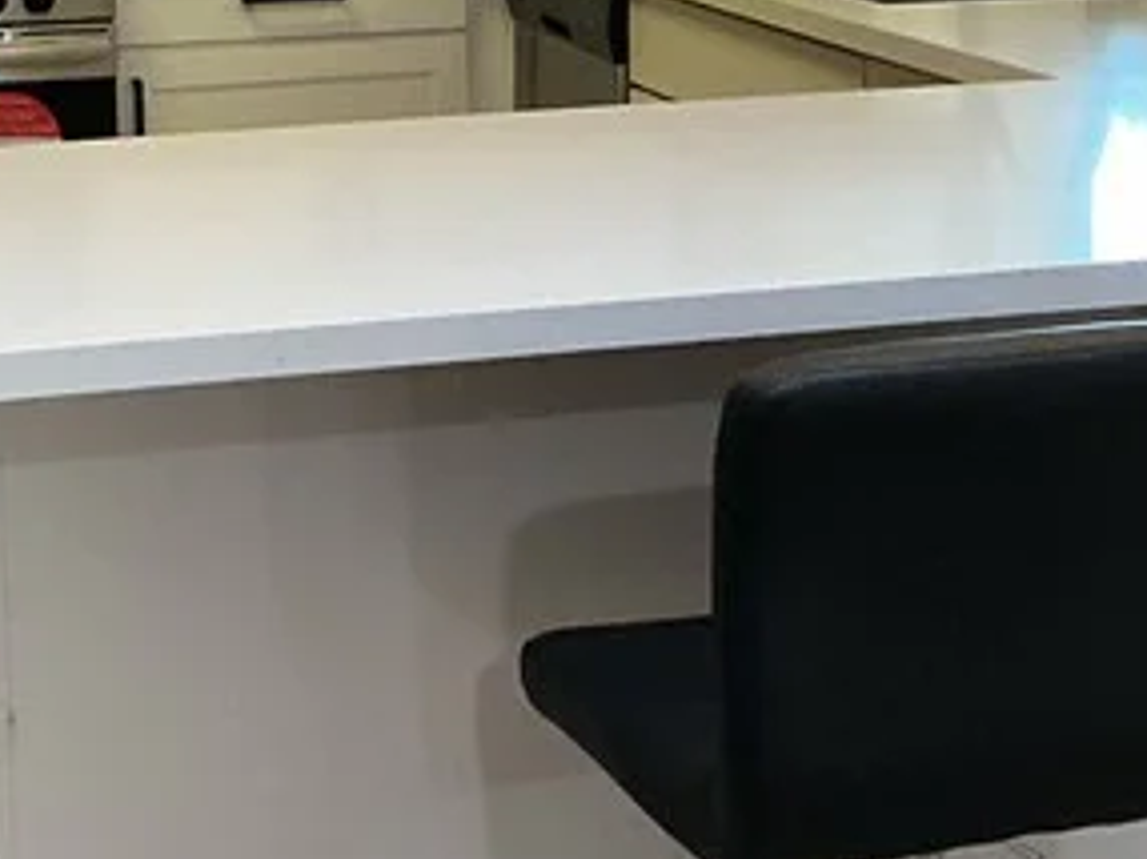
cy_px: -28
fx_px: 3443
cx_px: 513
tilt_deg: -5.3
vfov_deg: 14.0
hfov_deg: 18.9
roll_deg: +1.1
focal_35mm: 104
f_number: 1.8
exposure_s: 1/60
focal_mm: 3
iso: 160
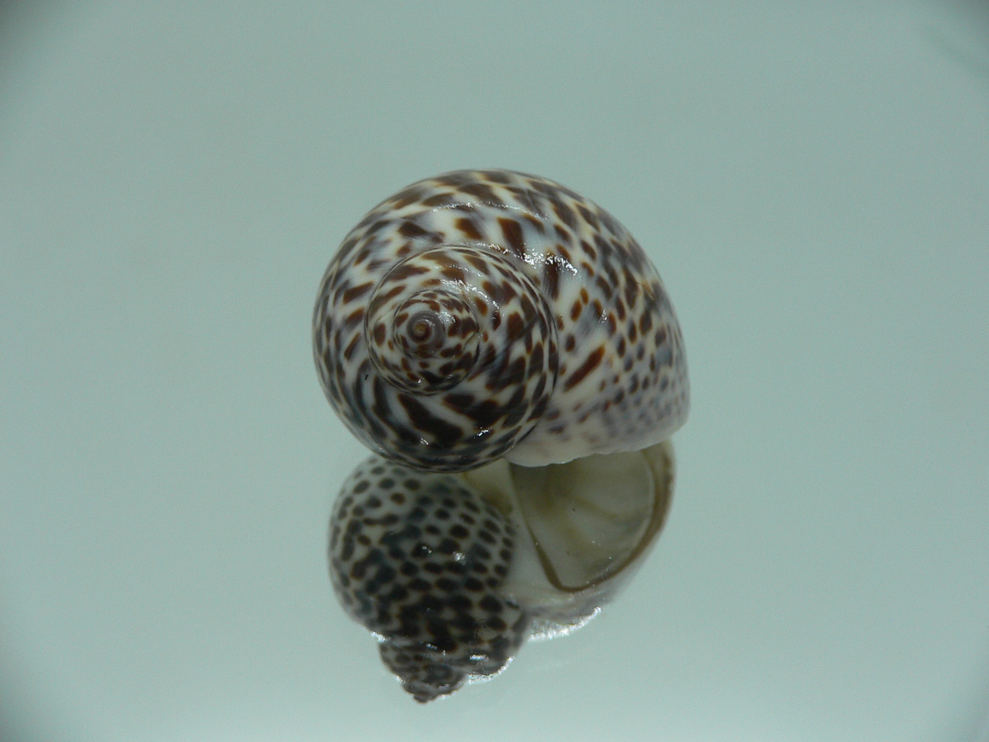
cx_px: 494
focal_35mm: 35
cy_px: 371
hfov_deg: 52.6
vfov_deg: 40.7
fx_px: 1000
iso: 80
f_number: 2.8
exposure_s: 1/60
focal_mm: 4.6
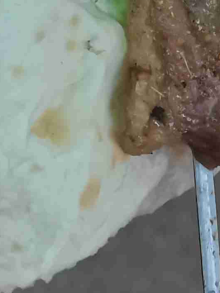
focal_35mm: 169
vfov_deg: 10.4
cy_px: -357
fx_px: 1432
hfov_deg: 8.8
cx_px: 170
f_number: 1.8
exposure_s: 1/435
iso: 50
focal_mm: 5.58
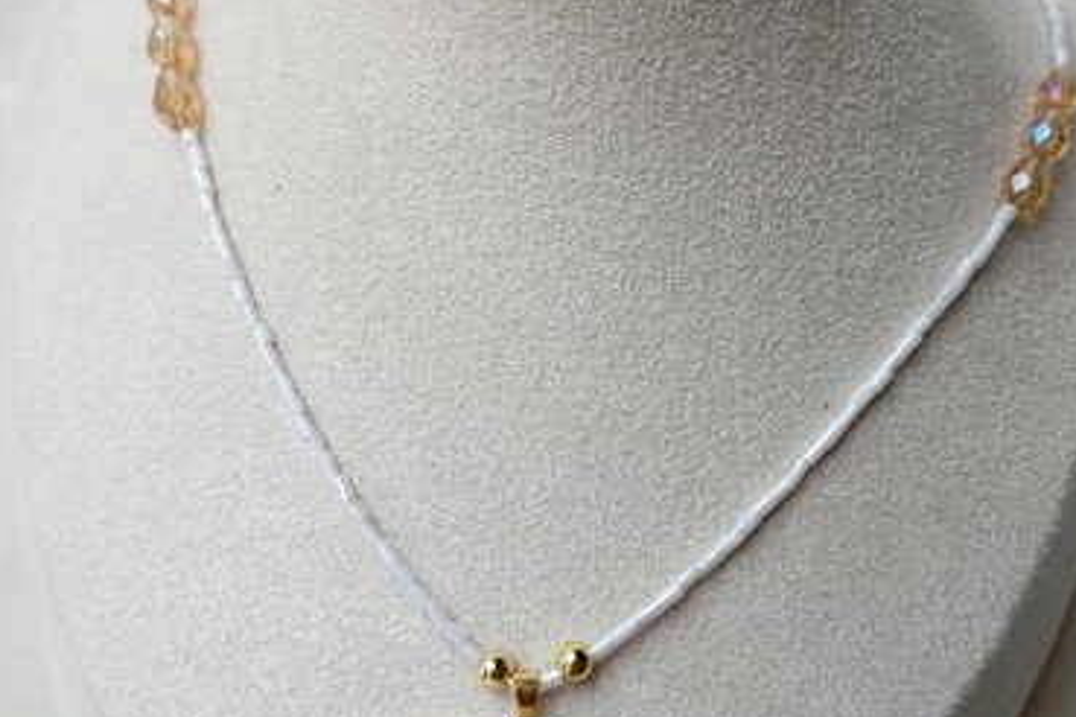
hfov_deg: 46.4
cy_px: 319
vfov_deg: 31.9
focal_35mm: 42
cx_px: 572
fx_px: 1255
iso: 296
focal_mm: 4.22
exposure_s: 1/100
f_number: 1.8
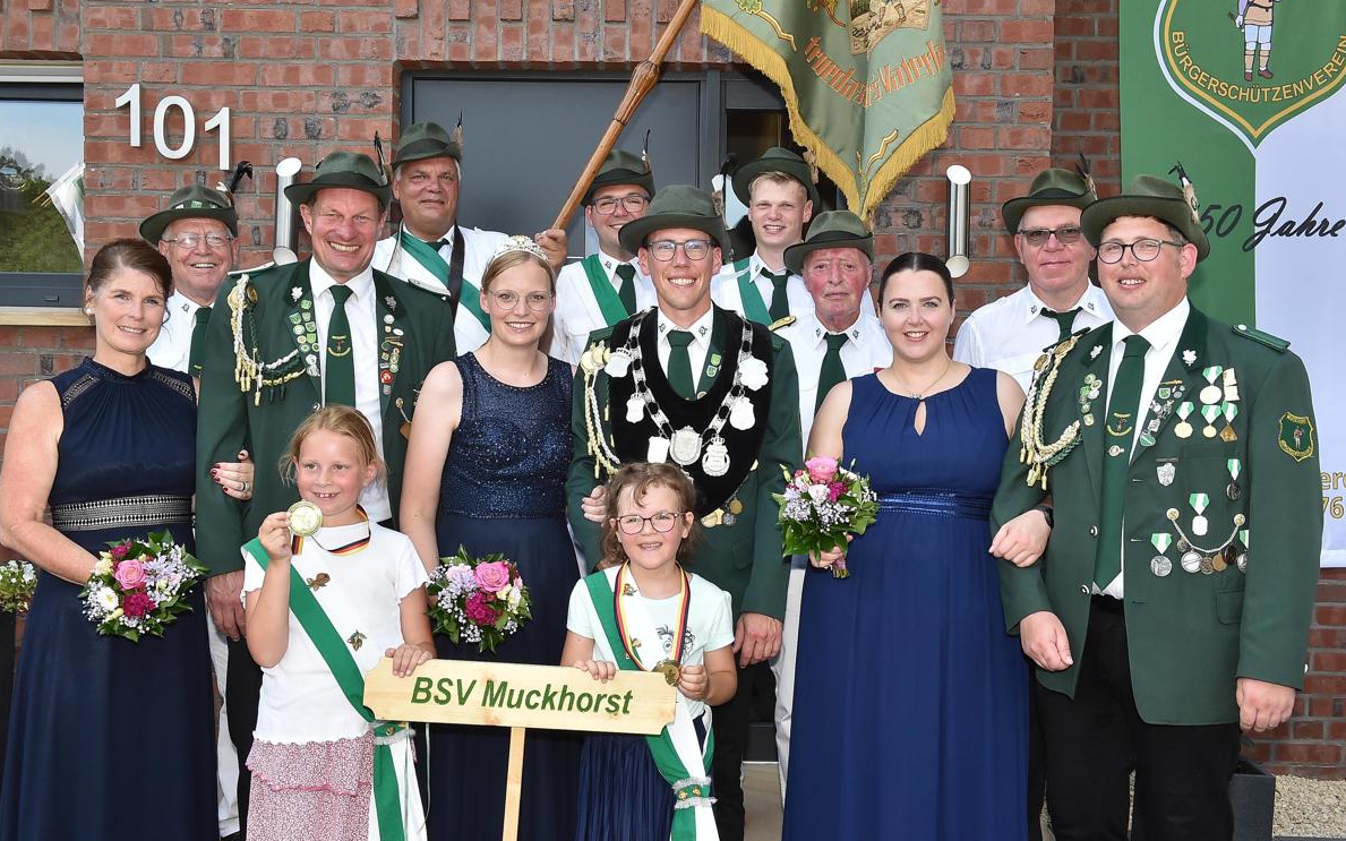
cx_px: 676
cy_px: 397
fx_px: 1321
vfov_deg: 35.3
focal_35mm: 36
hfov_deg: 54.0
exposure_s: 1/250
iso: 1600
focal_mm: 35
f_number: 11
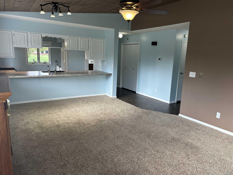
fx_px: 175
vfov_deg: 53.1
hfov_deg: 67.3
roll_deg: -2.0
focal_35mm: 26
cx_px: 116
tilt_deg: -11.0
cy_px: 88
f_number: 1.5
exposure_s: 1/120
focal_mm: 5.7
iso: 50
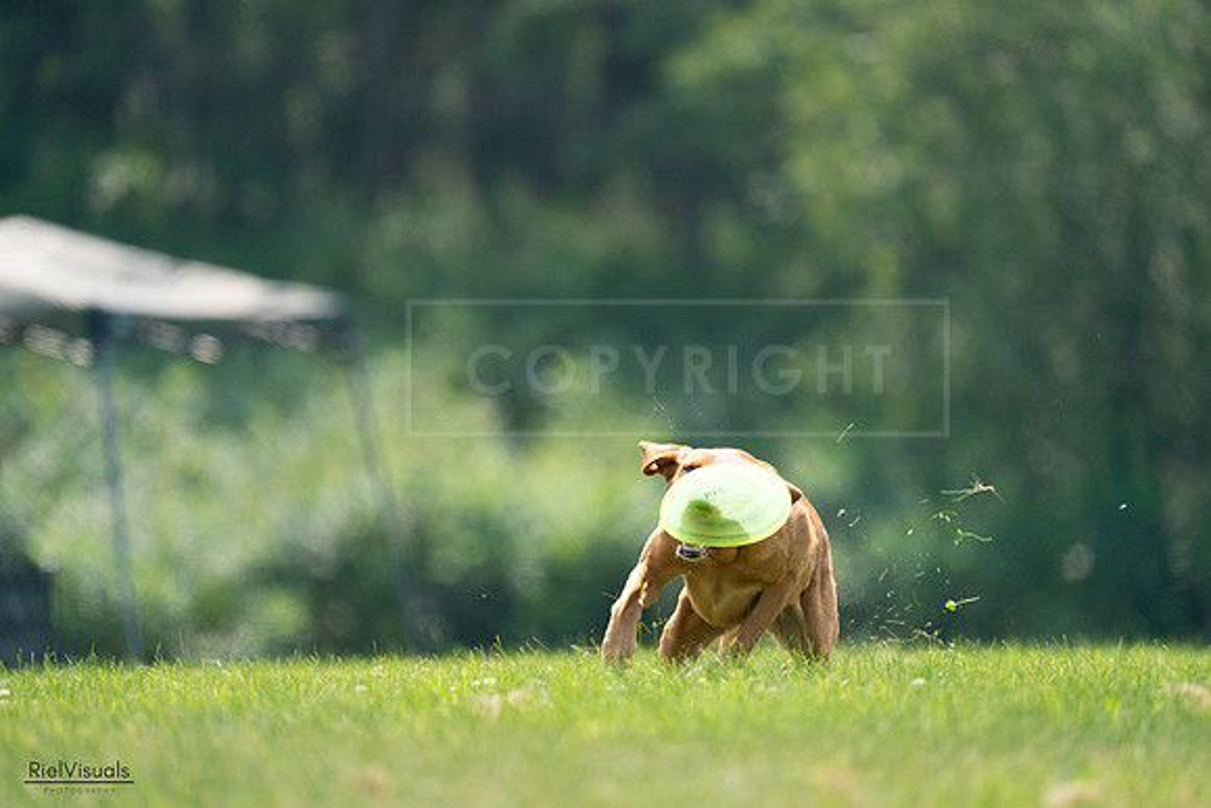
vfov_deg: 2.3
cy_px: 404
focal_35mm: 600
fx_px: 20187
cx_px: 606
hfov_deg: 3.4
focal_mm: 600
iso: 2500
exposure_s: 1/4000
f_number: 6.3
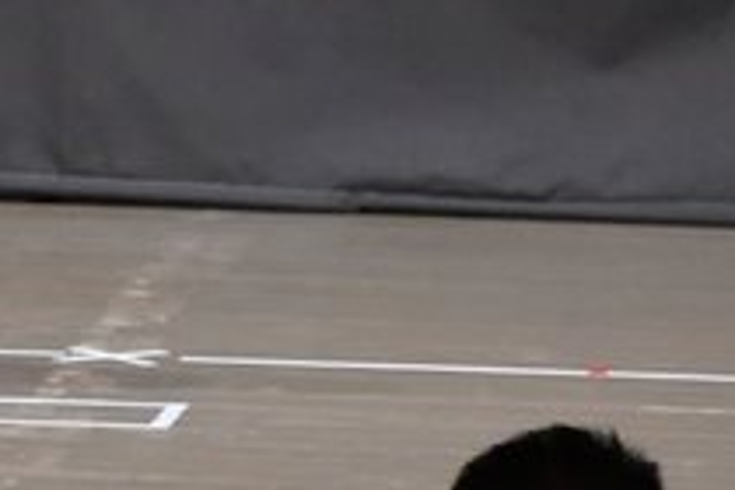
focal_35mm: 887
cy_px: -371
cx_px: -495
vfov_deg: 1.5
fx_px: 18108
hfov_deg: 2.3
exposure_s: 1/400
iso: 6400
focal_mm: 160
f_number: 5.6
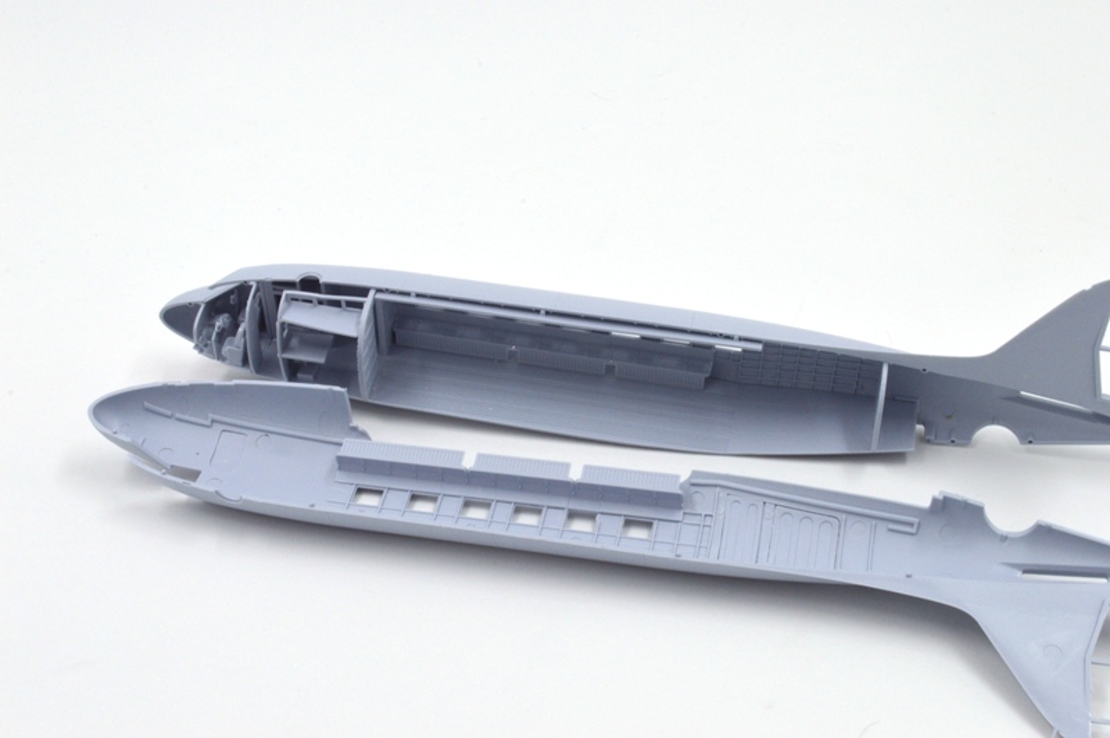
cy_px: 369
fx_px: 1617
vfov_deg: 25.7
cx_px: 555
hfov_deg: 37.9
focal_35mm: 52
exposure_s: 1/60
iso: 400
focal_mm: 35
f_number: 22
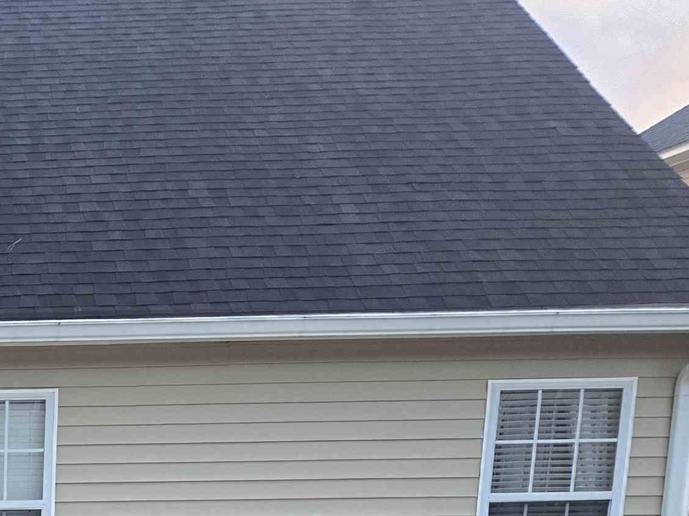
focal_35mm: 63
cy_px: 703
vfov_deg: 20.8
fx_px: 1254
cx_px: -183
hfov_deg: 26.5
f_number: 1.8
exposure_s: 1/180
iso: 200
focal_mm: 5.4
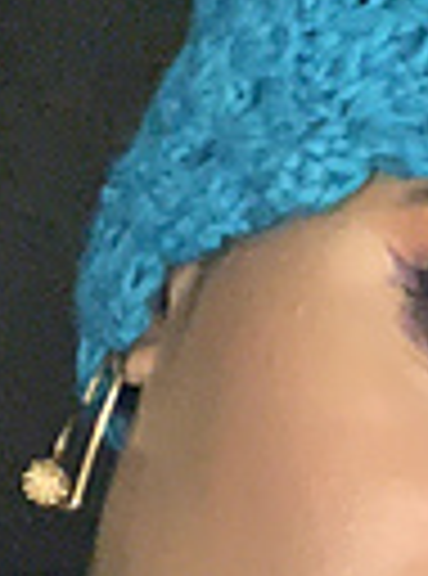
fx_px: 2075
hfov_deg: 11.6
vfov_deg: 15.7
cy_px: 495
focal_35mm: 125
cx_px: 484
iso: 1000
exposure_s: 1/58
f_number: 2.2
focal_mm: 2.87
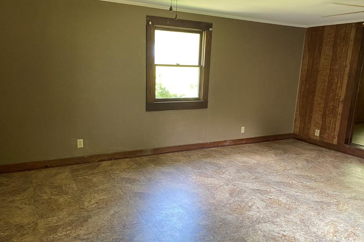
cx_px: 176
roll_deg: -2.7
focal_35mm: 28
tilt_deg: -14.7
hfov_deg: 65.5
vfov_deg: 46.3
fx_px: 283
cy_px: 132
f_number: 1.8
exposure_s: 1/60
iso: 250
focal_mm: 4.25
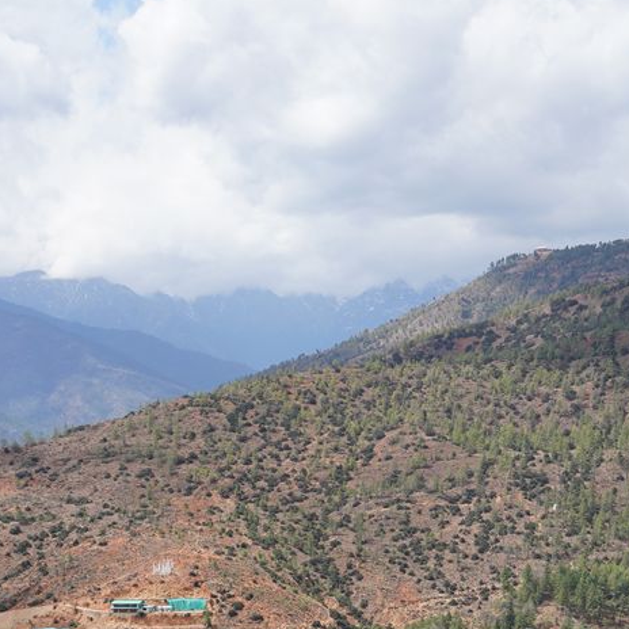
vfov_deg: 18.7
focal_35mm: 88
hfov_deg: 19.1
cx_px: 656
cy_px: 743
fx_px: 1809
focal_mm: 24
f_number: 13
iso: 100
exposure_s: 1/100
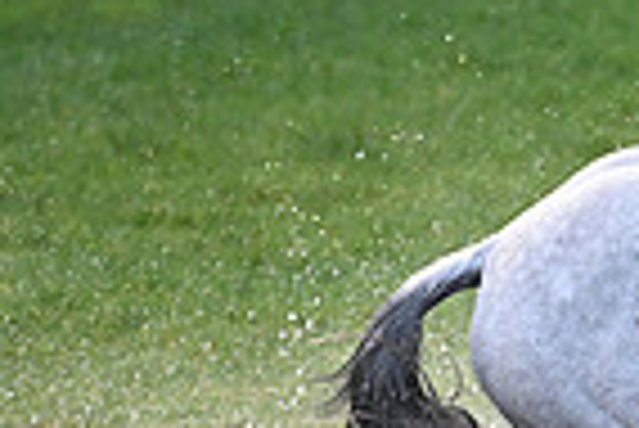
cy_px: 164
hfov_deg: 1.4
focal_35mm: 1425
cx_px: 1184
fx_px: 25319
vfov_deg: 1.0
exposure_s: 1/1250
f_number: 4.5
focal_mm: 350
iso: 1600
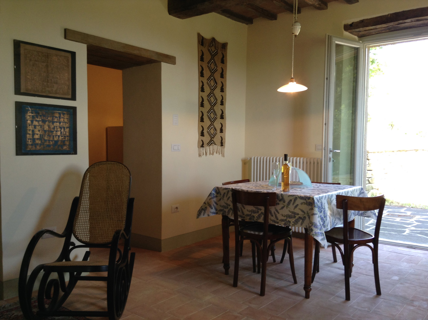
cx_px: 214
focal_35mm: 33
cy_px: 160
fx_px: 407
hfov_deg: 55.4
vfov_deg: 42.8
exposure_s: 1/25
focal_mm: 3.3
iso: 32
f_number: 2.4
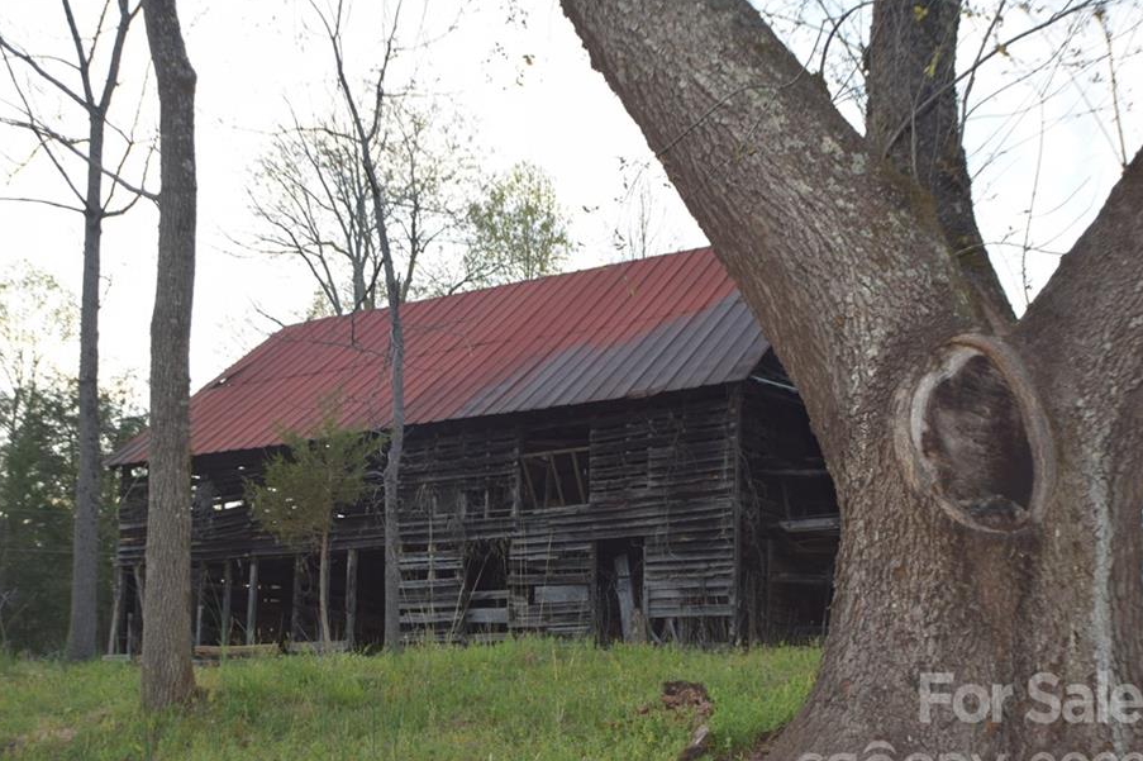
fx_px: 1890
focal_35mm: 60
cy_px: 424
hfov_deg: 33.6
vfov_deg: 22.7
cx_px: 525
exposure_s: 1/125
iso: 400
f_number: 4.5
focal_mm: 35
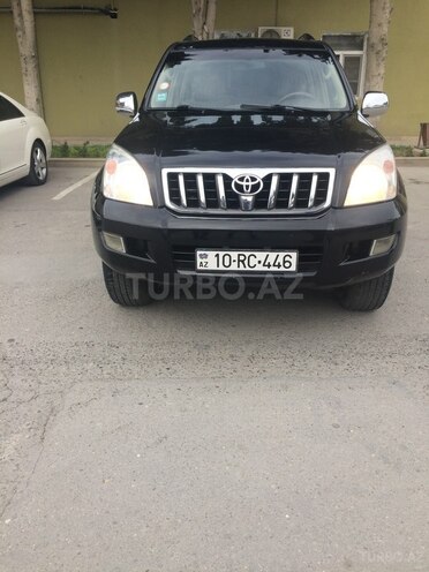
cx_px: 214
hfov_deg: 48.2
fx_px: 479
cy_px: 286
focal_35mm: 29
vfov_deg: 61.7
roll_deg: +1.0
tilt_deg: -22.3
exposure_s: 1/432
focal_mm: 4.15
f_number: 2.2
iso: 32
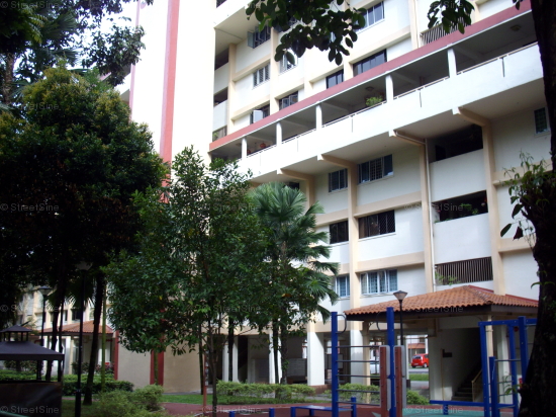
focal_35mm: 37
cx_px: 278
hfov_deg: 50.2
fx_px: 594
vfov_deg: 38.6
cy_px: 208
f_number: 5.6
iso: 80
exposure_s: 1/50
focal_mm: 6.2
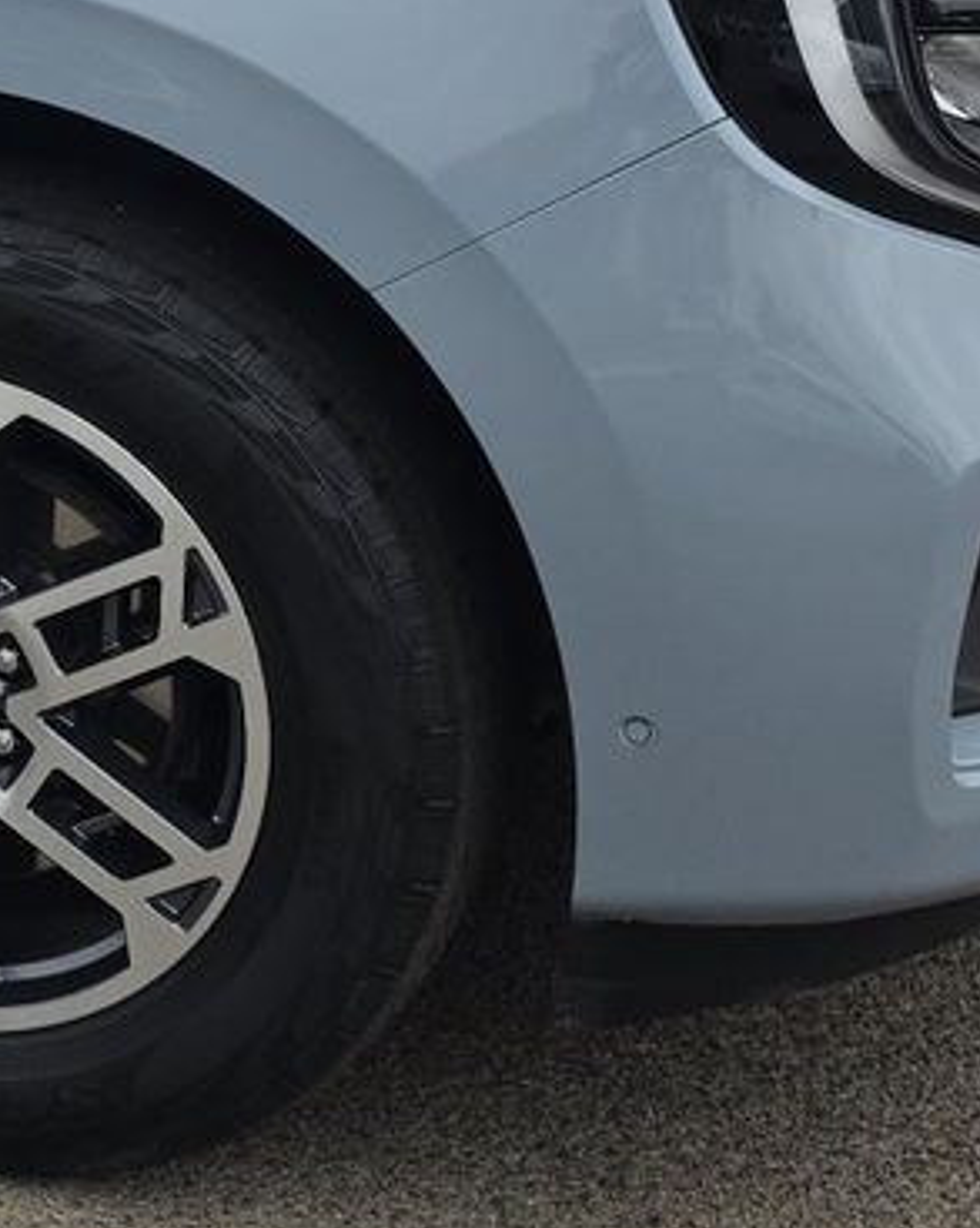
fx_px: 3557
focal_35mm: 98
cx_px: -890
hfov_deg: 13.7
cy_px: 174
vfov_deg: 19.3
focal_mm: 6.5
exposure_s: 1/5015
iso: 64
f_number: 1.4
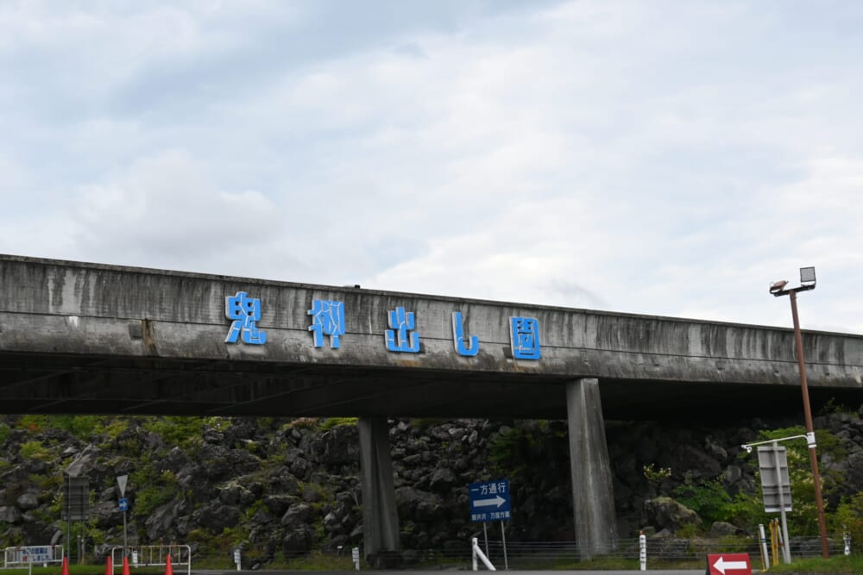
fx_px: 1474
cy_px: 288
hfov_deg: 32.6
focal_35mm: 62
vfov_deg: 22.1
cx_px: 432
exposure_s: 1/250
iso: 125
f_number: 5.6
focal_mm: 41
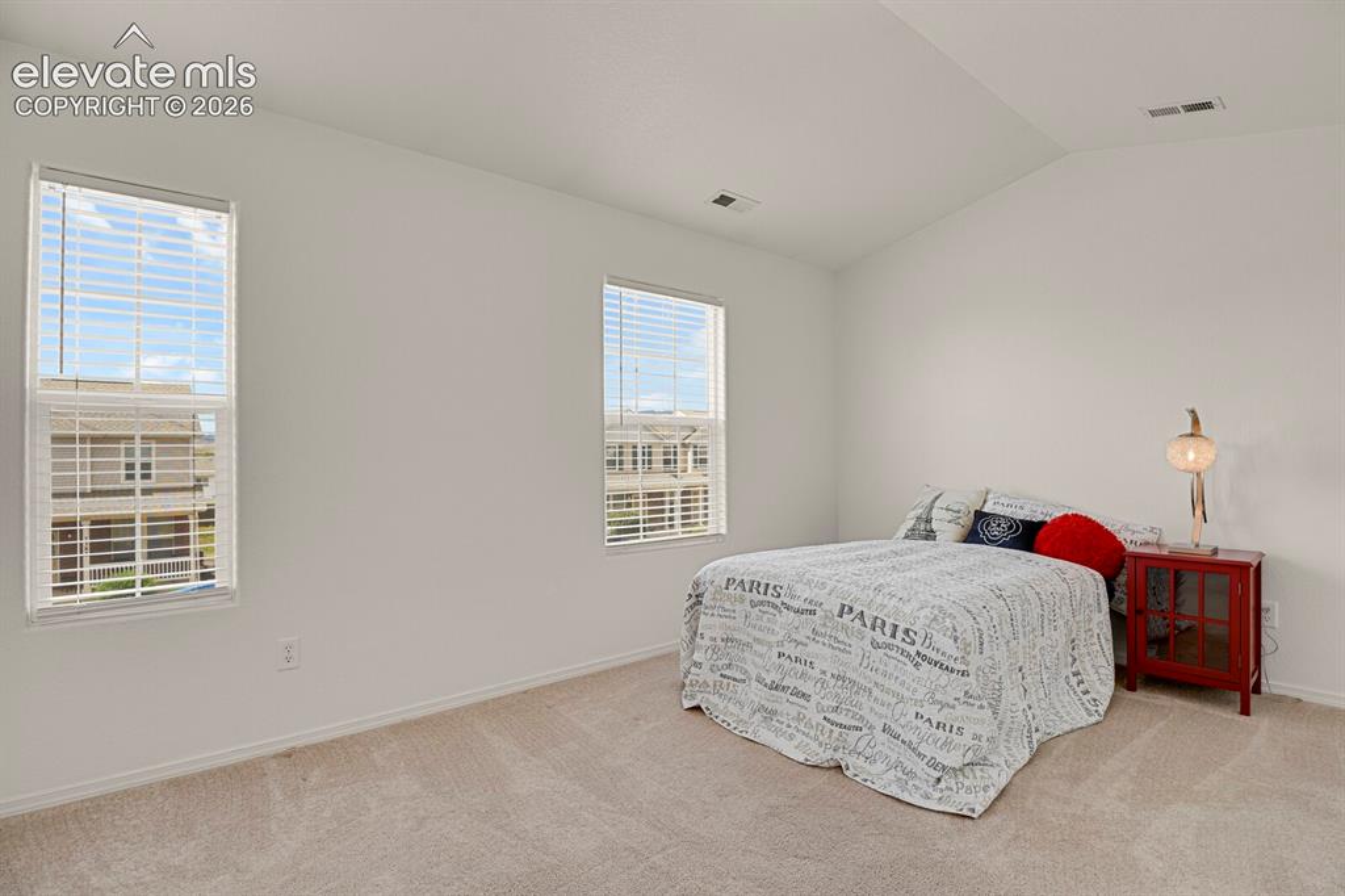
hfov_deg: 93.3
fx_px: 635
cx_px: 672
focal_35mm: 17
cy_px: 448
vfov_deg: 70.4
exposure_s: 1/2.5
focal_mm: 17
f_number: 6.3
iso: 250
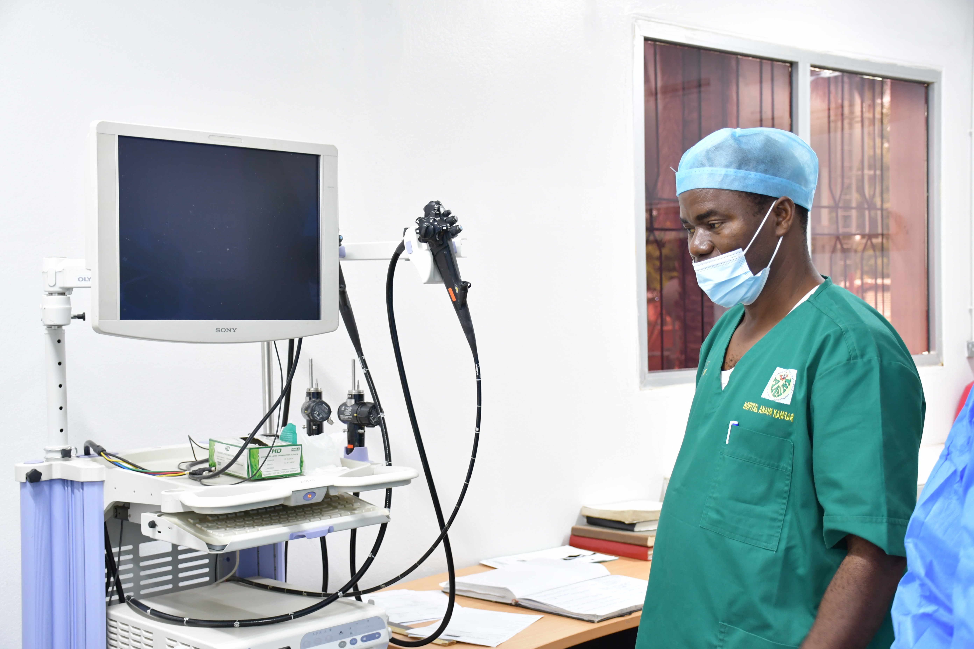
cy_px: 324
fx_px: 1299
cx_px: 487
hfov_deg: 41.1
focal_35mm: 48
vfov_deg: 28.1
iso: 1000
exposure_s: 1/50
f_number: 4
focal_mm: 32
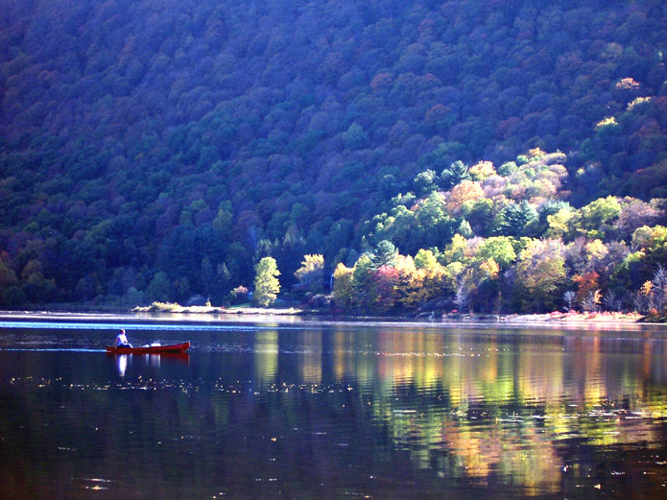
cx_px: 334
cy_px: 251
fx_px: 2562
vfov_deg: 11.1
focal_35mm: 133
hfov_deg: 14.8
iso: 140
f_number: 4.8
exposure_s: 1/125
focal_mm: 22
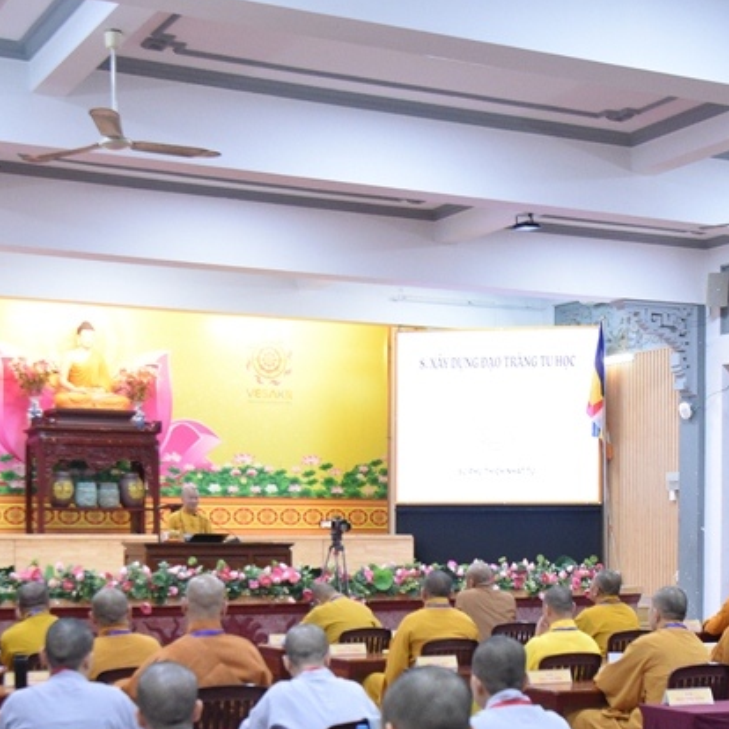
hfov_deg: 27.3
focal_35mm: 63
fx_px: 1501
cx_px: 349
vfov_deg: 26.7
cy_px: 591
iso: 4000
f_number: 4
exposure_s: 1/100
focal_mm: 30
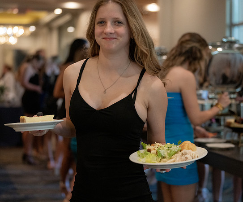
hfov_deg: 23.2
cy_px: 101
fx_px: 591
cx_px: 122
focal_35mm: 81
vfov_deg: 19.3
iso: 4000
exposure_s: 1/320
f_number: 2.8
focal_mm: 70
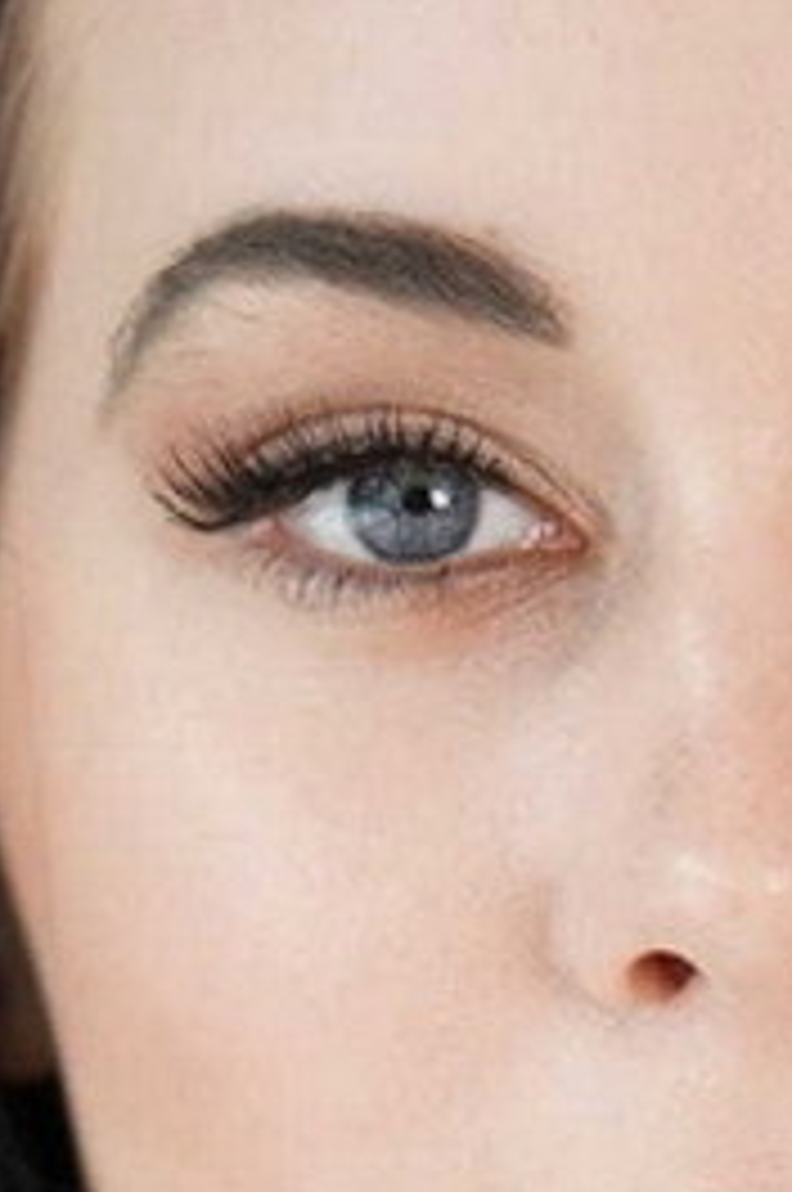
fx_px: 7973
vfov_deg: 8.5
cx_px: 720
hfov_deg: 5.7
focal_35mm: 241
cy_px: 841
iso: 100
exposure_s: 1/160
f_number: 2
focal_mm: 85
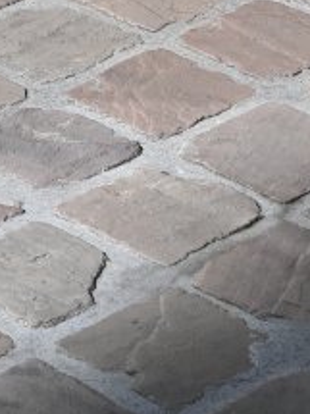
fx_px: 2892
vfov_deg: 7.9
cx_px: -10
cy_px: -364
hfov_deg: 6.1
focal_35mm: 242
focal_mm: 30
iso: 100
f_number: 7.1
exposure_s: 1/320
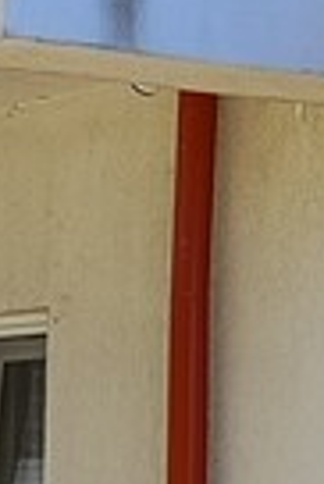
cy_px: 662
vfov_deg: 11.1
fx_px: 2424
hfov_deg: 7.1
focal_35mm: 180
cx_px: -538
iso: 50
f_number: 1.88
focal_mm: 5.59
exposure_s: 1/886
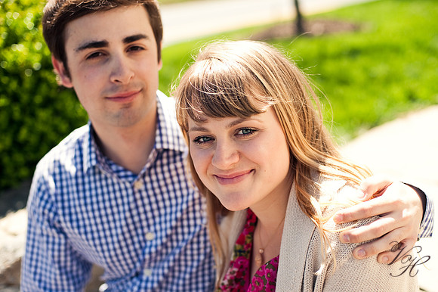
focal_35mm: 50
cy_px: 146
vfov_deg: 27.0
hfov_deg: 39.6
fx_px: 608
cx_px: 219
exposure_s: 1/1600
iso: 200
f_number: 2.5
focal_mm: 50
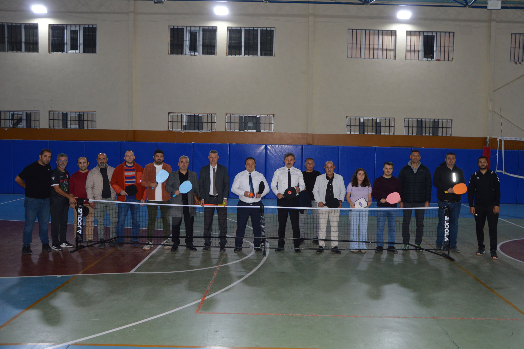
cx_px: 262
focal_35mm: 33
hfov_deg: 57.2
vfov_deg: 40.0
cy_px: 174
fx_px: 480
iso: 500
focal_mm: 22
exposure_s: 1/60
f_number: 3.8
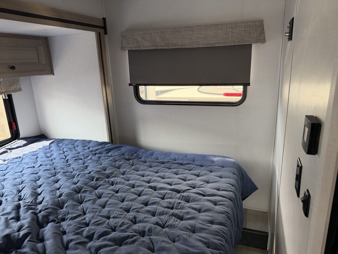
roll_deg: +0.6
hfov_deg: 71.6
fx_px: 234
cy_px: 127
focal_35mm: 24
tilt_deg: -14.4
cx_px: 169
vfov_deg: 56.8
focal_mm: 6.76
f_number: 1.78
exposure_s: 1/81
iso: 200
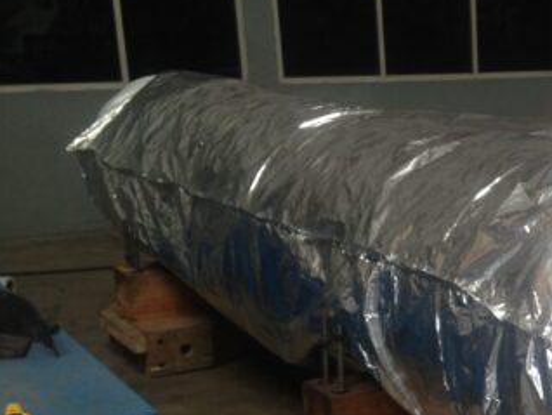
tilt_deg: -15.3
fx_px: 1325
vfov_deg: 17.5
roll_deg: +1.6
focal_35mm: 83
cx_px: 609
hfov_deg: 22.2
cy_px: 385
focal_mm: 4.12
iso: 50
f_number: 2.4
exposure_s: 1/30
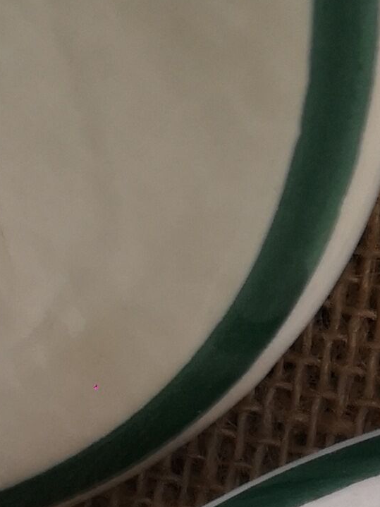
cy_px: 1345
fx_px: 2182
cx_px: 713
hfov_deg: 9.4
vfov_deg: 10.6
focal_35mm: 149
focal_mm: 3.95
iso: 50
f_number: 1.8
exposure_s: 1/357
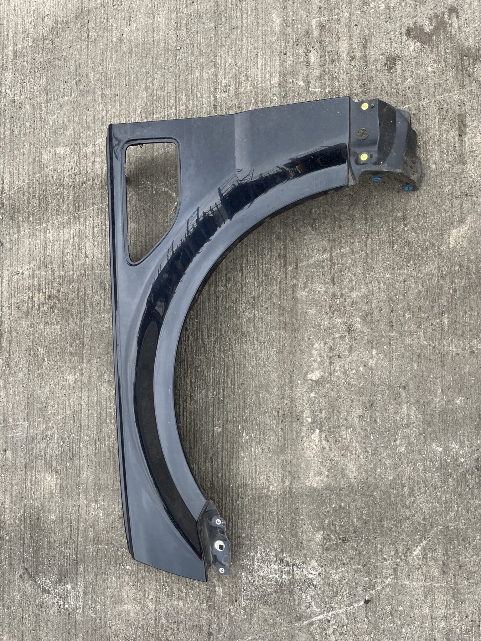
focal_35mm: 26
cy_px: 320
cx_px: 240
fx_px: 482
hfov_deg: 53.1
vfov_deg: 67.3
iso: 40
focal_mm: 5.1
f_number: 1.6
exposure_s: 1/245
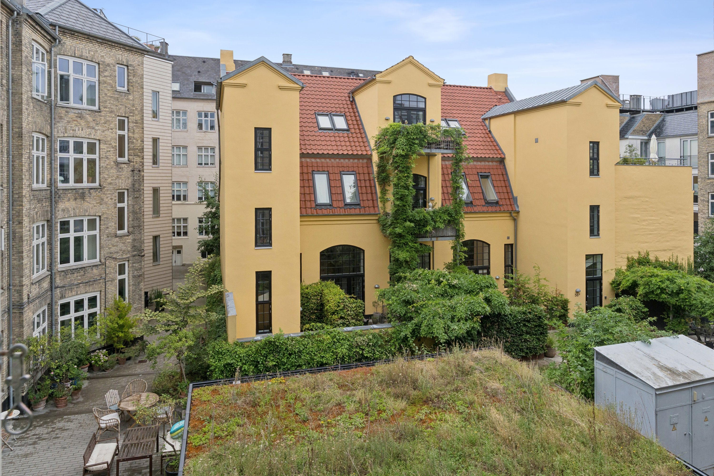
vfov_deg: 57.4
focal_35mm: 22
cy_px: 238
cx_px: 357
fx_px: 434
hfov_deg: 78.8
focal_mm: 14.6
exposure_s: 1/400
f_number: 7.1
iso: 400
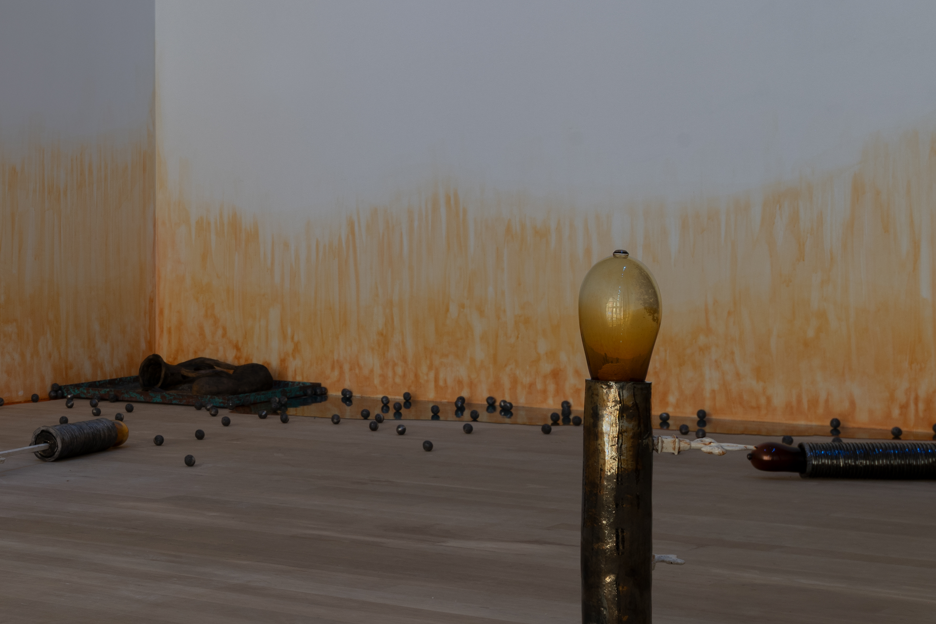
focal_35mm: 81
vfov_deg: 16.8
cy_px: 223
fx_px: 2106
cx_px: 0
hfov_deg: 24.0
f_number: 11
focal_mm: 35
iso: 100
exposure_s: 1/1.25
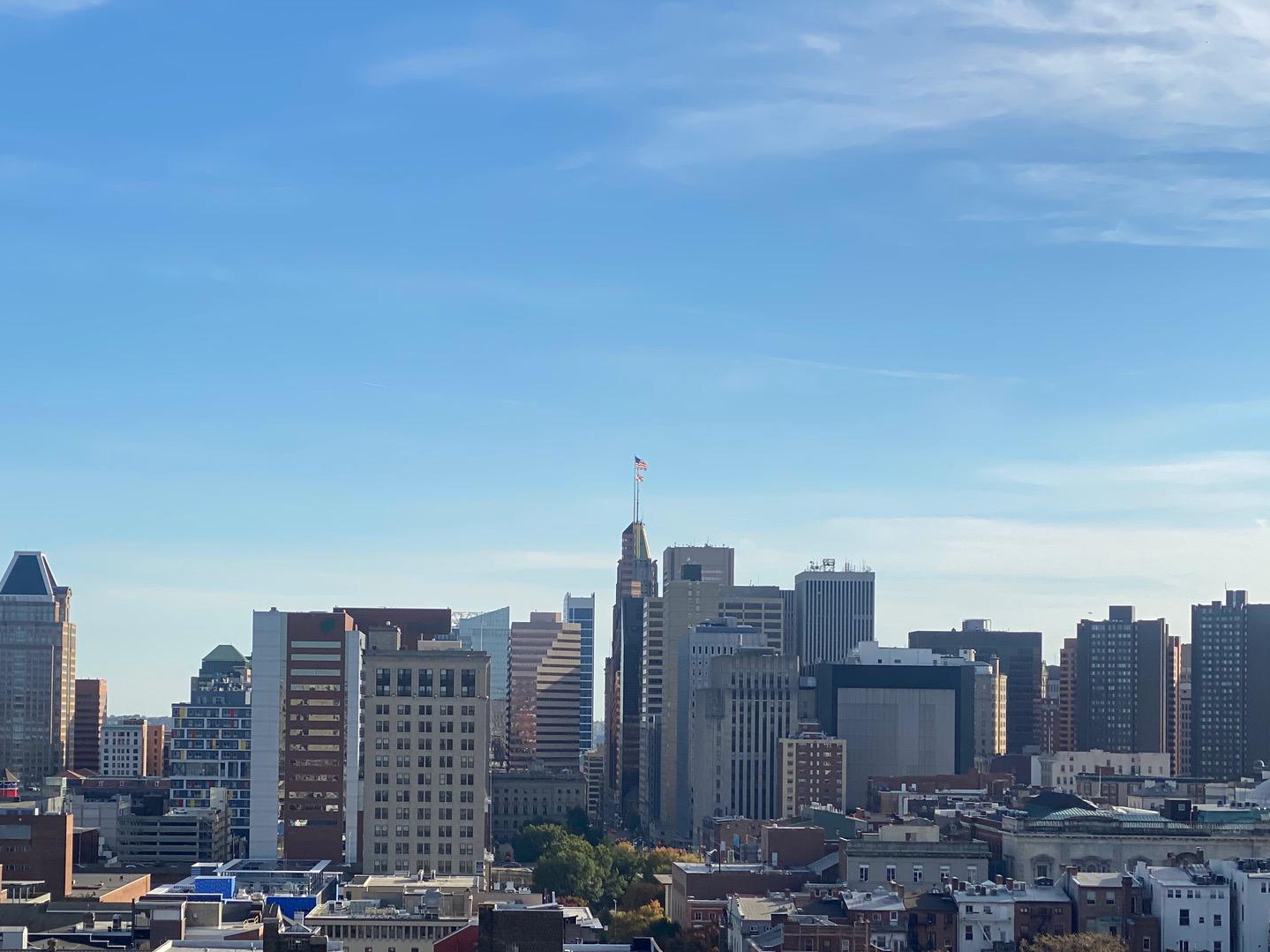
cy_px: 662
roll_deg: -0.2
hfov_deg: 26.3
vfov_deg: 19.8
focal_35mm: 74
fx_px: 2715
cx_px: 523
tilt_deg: -1.3
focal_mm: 6
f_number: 2
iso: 20
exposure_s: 1/1916
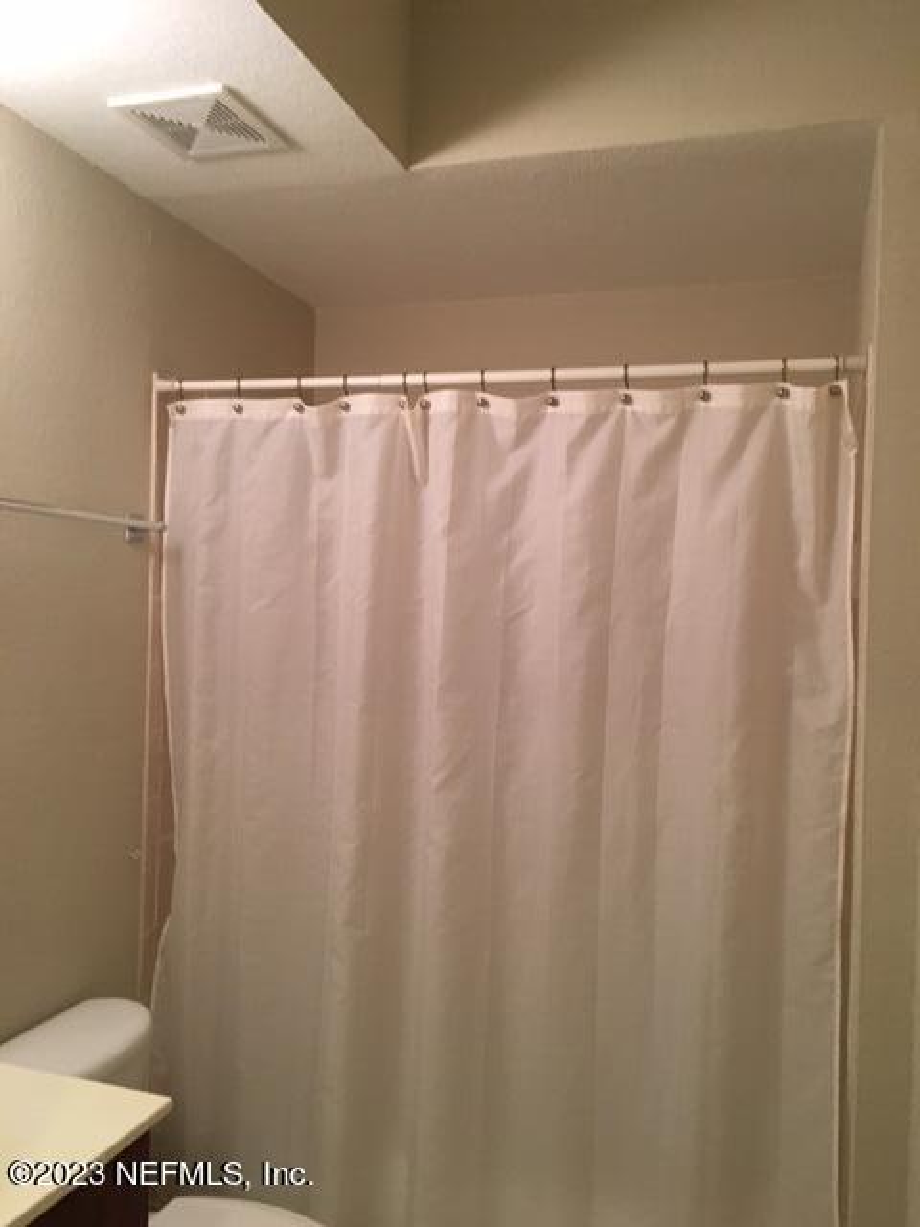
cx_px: 460
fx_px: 1028
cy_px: 614
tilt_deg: +0.9
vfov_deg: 61.7
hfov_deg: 48.2
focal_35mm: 29
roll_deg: -3.0
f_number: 2.2
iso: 125
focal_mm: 4.15
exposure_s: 1/30
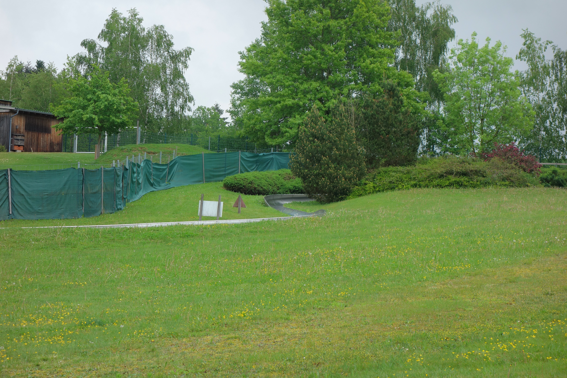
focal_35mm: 89
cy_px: 189
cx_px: 284
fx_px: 1402
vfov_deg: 15.4
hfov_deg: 22.9
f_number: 5.6
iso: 125
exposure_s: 1/160
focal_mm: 33.2
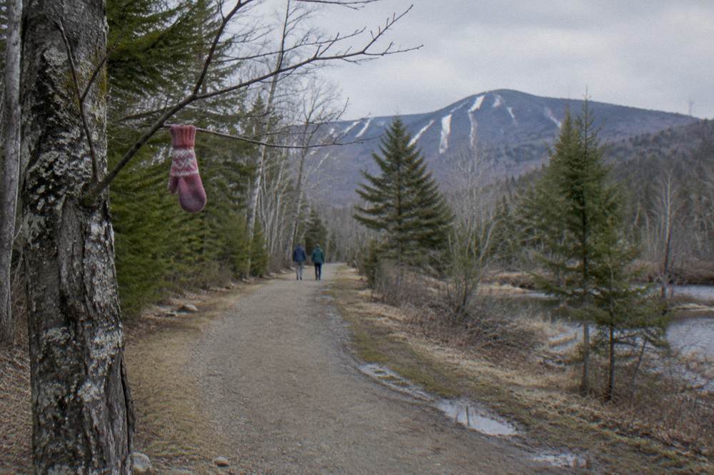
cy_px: 238
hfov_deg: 41.1
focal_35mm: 48
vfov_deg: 28.1
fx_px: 952
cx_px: 357
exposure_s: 1/800
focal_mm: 48
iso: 500
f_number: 6.3
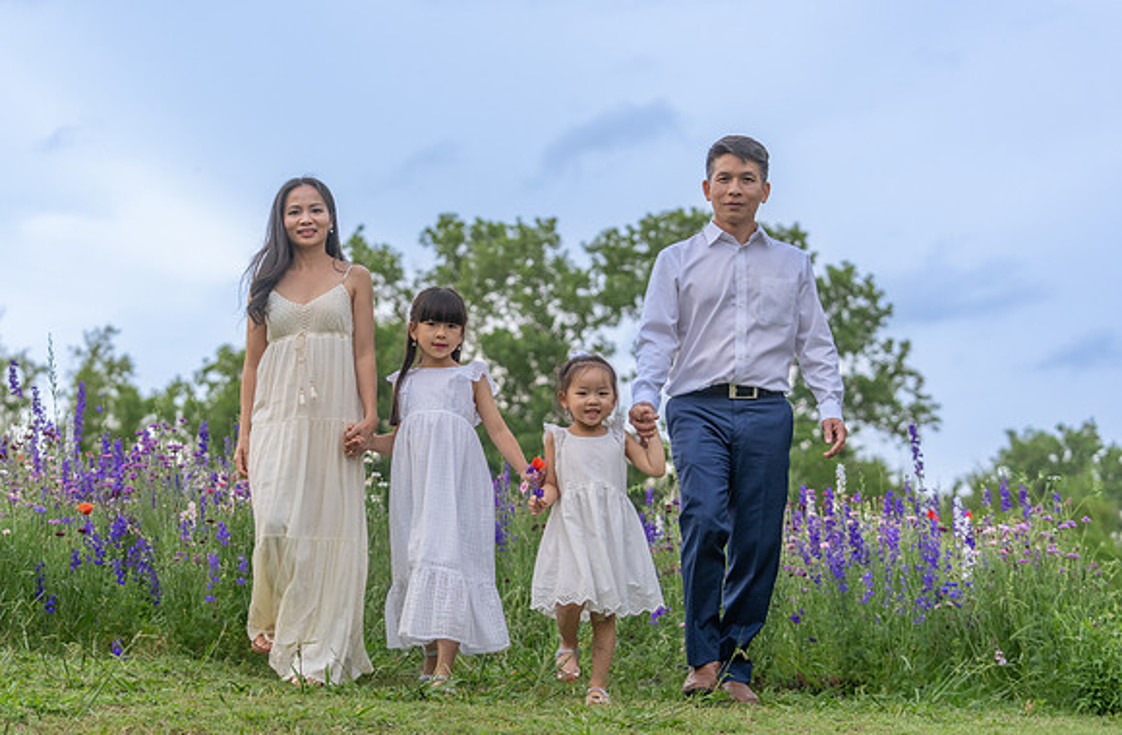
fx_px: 2540
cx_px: 482
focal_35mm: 82
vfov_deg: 16.5
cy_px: 426
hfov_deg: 24.9
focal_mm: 70
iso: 400
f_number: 3.2
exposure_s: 1/1250
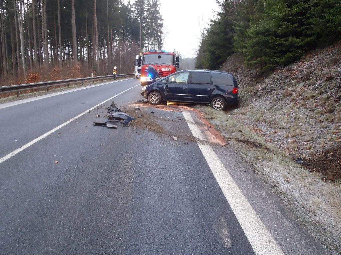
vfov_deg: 49.7
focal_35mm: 28
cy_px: 128
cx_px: 170
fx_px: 276
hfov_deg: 63.4
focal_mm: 5
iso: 200
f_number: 3.9
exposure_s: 1/8
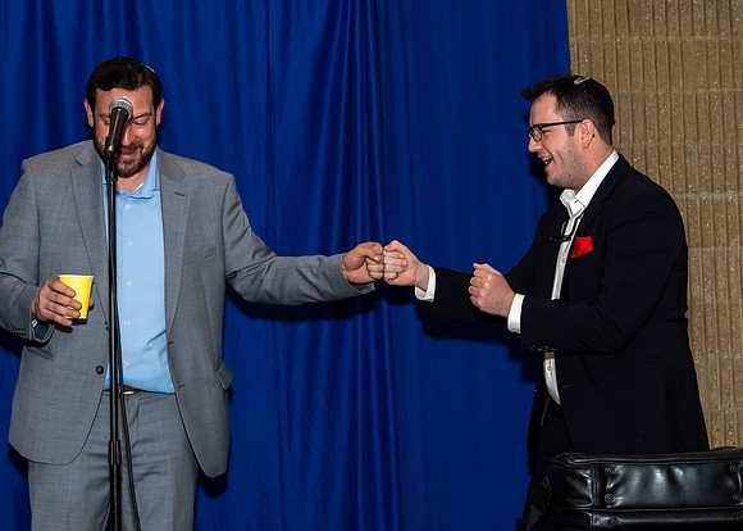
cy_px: 268
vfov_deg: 19.4
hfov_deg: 26.7
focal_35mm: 74
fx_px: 1554
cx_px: 491
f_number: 7.1
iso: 500
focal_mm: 38
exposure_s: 1/250
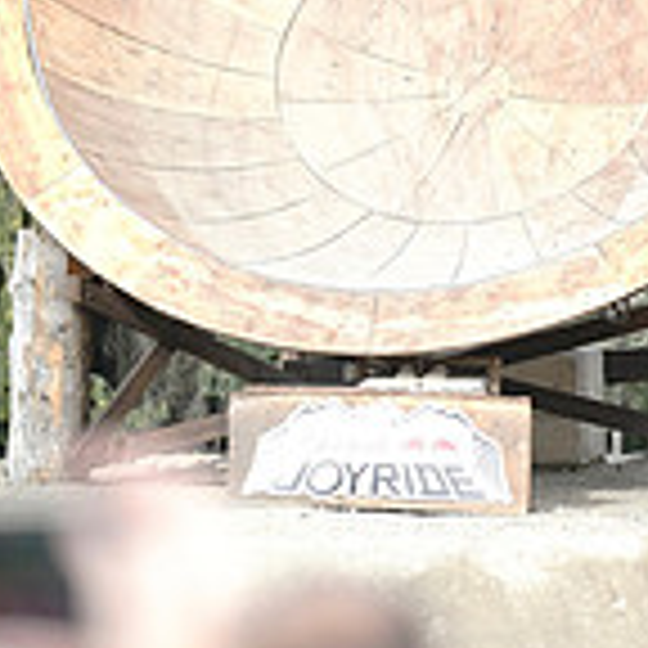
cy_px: -252
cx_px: 508
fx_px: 11267
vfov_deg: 3.3
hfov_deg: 3.3
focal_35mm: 532
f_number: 2.8
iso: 400
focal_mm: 200
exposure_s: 1/1250
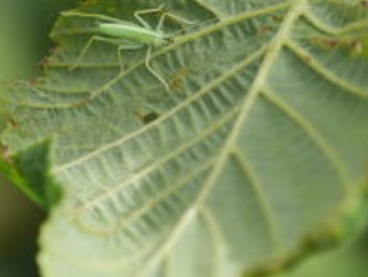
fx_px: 2821
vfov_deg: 5.6
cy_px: 104
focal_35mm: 265
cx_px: 187
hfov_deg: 7.5
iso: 200
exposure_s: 1/500
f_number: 4
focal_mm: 60
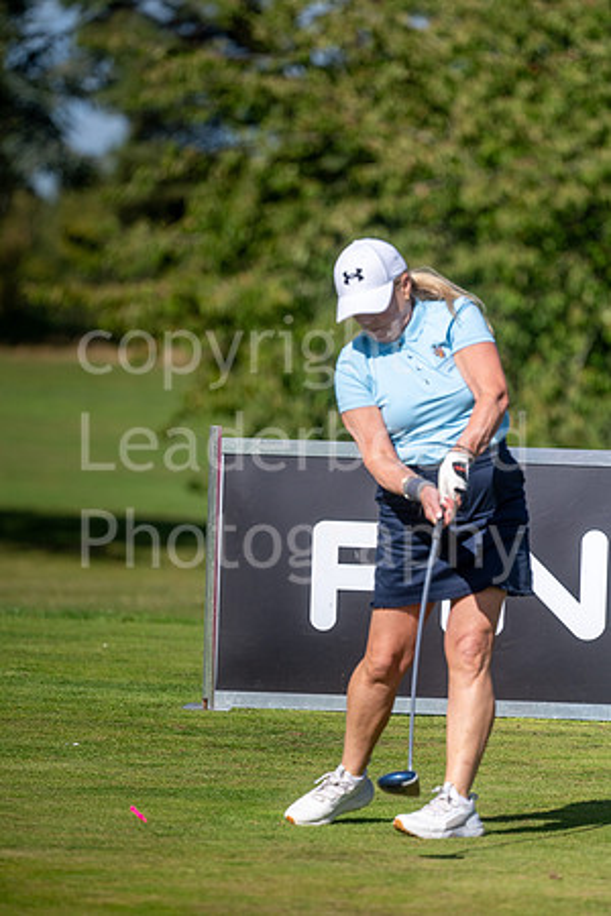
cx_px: 306
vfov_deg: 6.9
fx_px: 7637
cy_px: 458
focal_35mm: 300
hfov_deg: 4.6
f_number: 5
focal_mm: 300
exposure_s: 1/8000
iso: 500
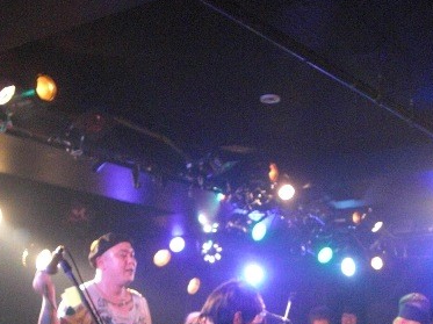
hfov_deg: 29.0
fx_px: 837
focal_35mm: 67
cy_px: 239
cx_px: 241
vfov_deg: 21.7
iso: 800
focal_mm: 6.9
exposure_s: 1/50
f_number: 3
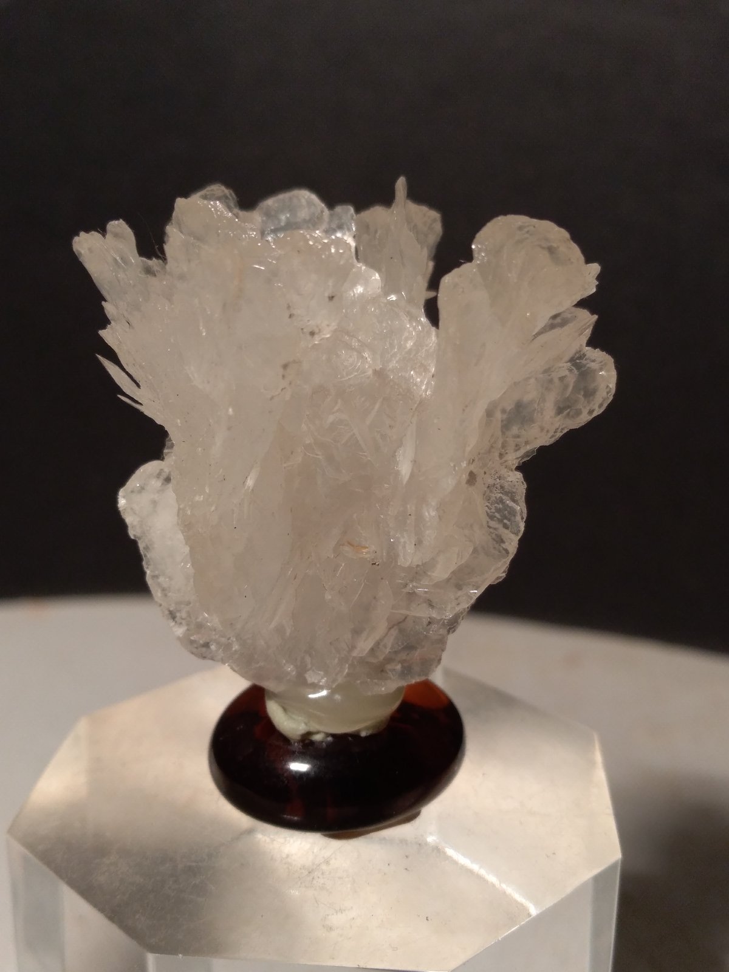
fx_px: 730
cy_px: 486
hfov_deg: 53.1
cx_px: 364
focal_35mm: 26
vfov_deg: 67.3
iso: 147
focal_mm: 3.54
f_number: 2
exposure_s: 1/100
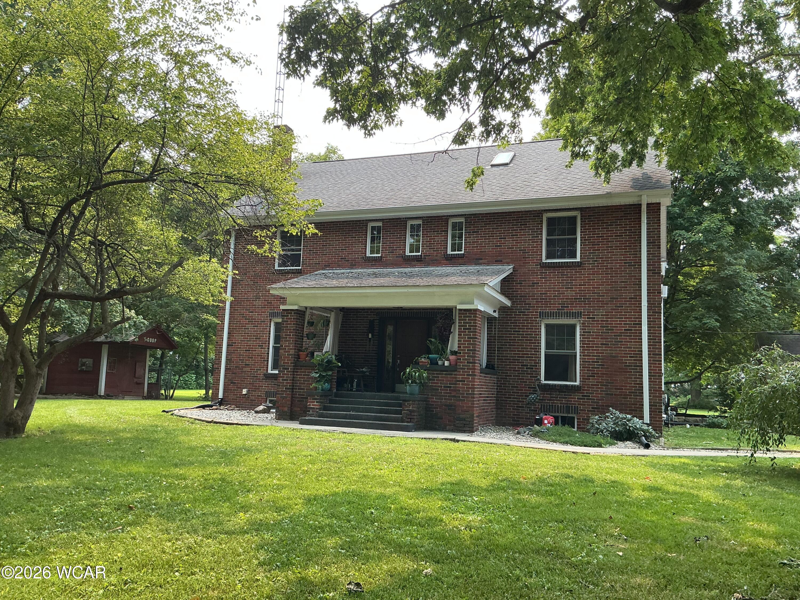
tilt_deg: +5.7
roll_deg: -1.2
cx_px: 400
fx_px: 670
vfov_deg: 48.2
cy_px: 300
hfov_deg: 61.7
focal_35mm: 29
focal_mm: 3
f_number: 1.8
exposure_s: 1/331
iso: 25
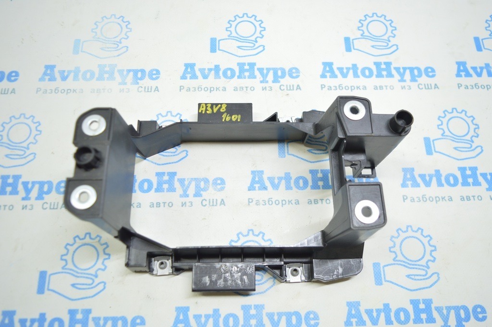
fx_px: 410
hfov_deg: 62.0
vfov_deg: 43.5
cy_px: 164
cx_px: 246
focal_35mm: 30
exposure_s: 1/40
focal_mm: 20
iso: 400
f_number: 3.8
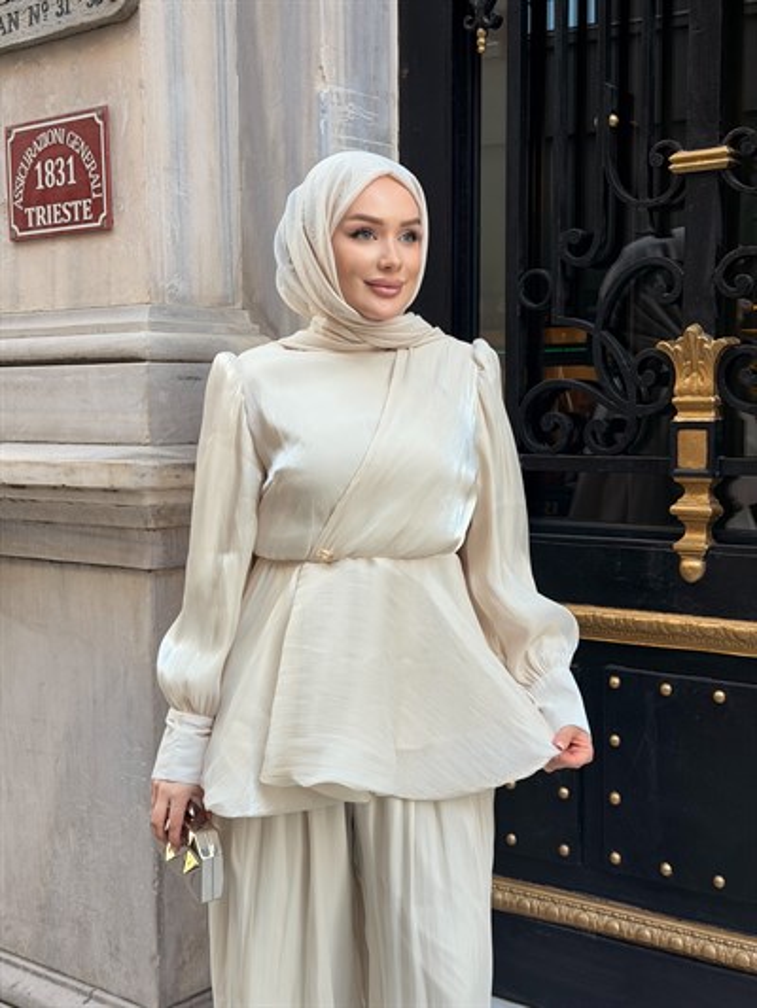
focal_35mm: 48
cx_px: 378
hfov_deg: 30.3
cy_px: 504
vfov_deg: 39.6
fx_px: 1399
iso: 50
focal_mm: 6.76
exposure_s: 1/121
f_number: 1.78
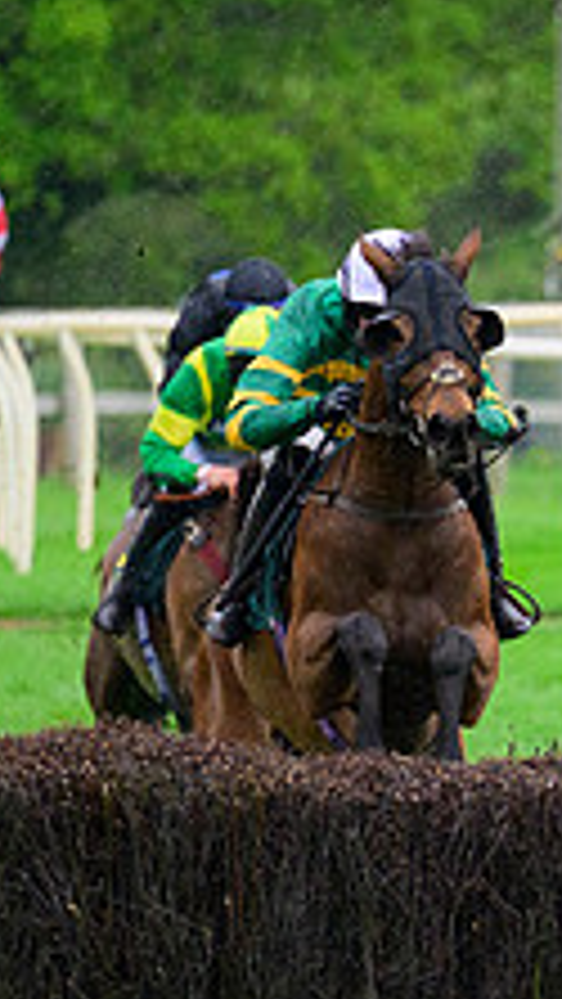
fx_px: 35182
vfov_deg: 1.6
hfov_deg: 0.9
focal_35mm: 1329
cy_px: 974
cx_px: 1150
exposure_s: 1/1600
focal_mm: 400
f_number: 5.6
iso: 1600
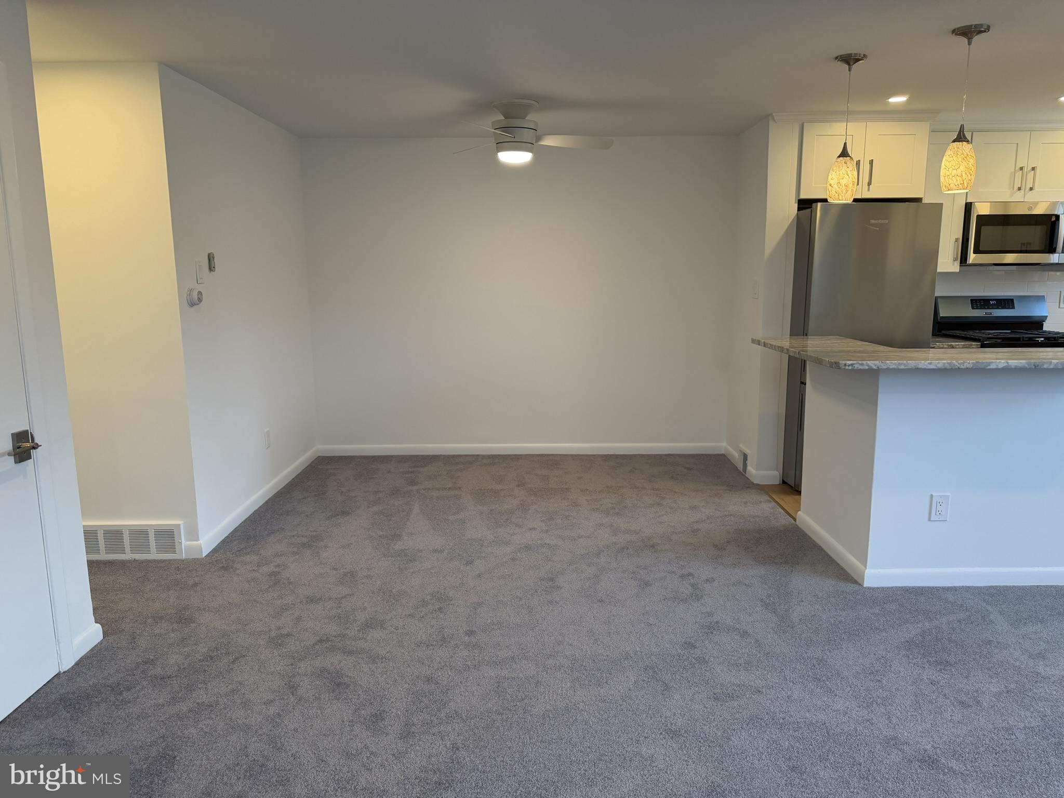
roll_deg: +1.0
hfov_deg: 71.6
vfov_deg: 56.8
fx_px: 738
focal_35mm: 24
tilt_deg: -8.3
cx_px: 532
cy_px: 399
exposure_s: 1/202
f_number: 1.78
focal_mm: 6.76
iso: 200
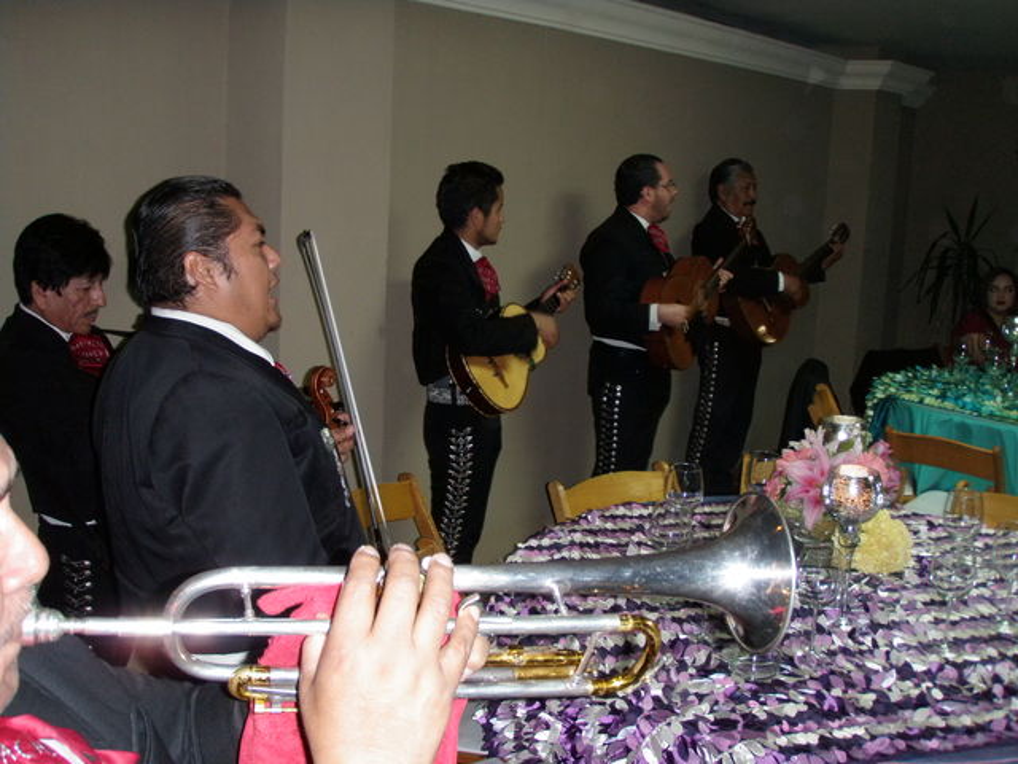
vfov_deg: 37.7
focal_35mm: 38
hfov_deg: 49.0
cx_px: 509
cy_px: 382
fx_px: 1118
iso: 200
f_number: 3.5
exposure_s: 1/30
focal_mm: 6.7
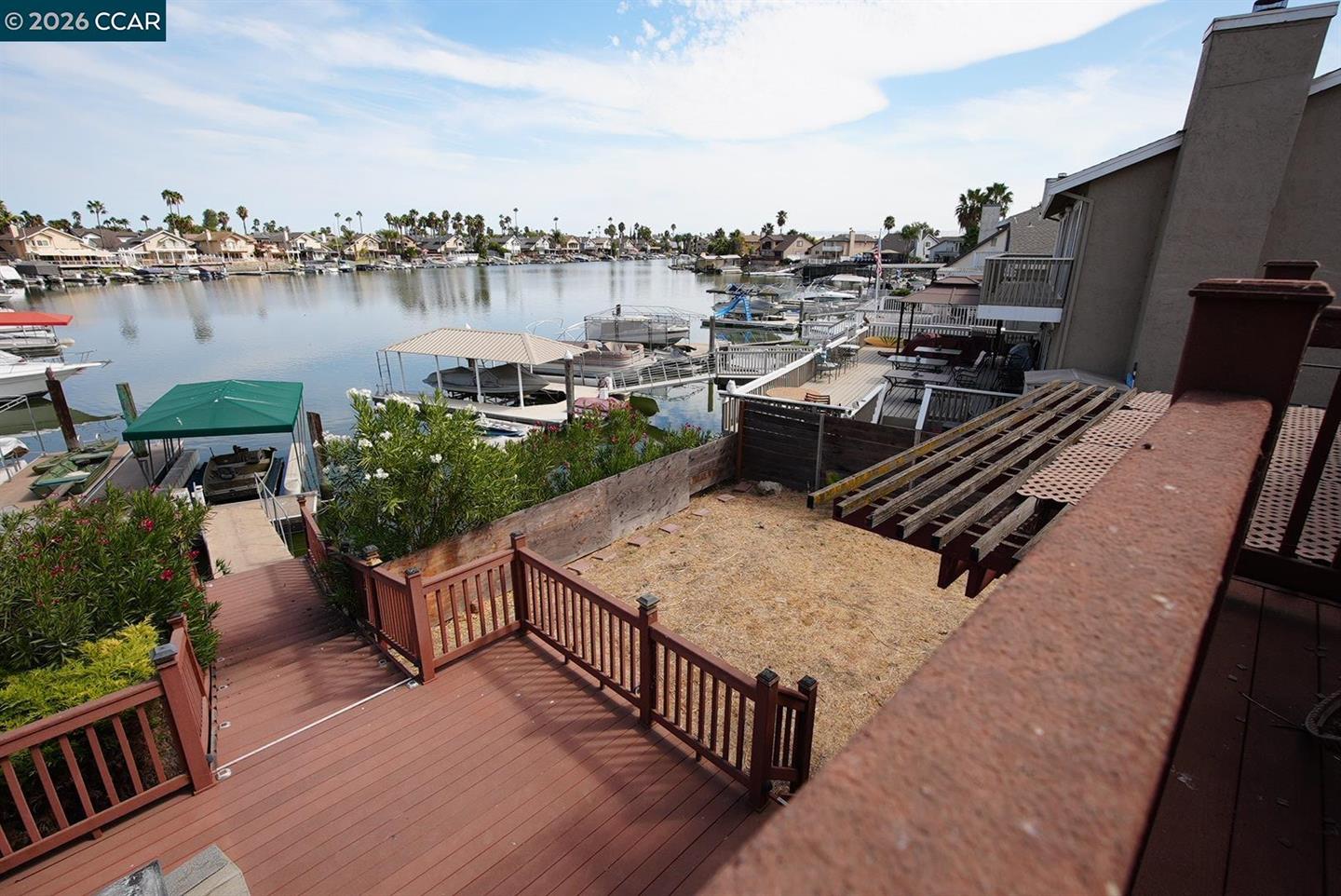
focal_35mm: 16
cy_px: 448
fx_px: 596
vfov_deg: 73.8
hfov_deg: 96.7
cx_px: 670
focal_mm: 11
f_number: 5
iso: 80
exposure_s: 1/400
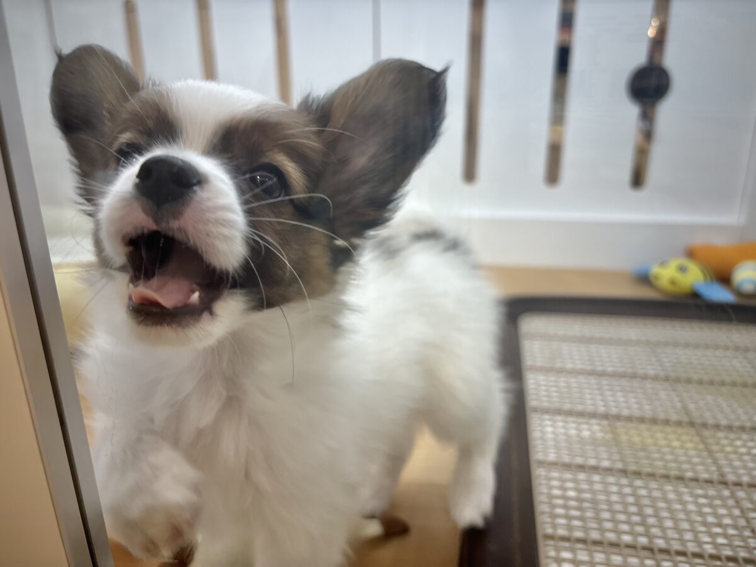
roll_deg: +1.1
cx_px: 378
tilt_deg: -19.3
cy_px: 284
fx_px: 568
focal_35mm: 26
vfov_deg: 53.1
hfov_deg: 67.3
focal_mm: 5.96
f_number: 1.6
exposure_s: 1/100
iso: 64
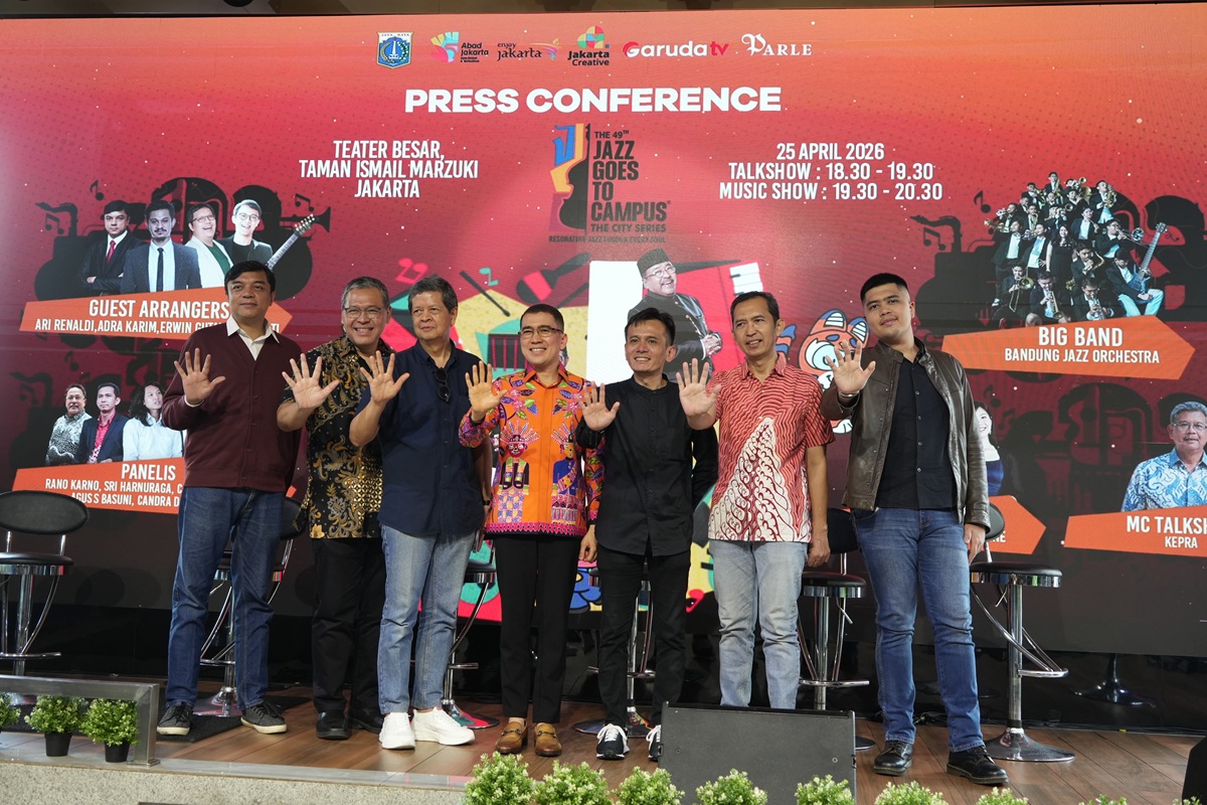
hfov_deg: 50.7
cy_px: 402
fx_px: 1274
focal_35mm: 38
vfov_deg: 35.1
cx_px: 604
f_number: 4
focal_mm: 38
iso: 1250
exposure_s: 1/100
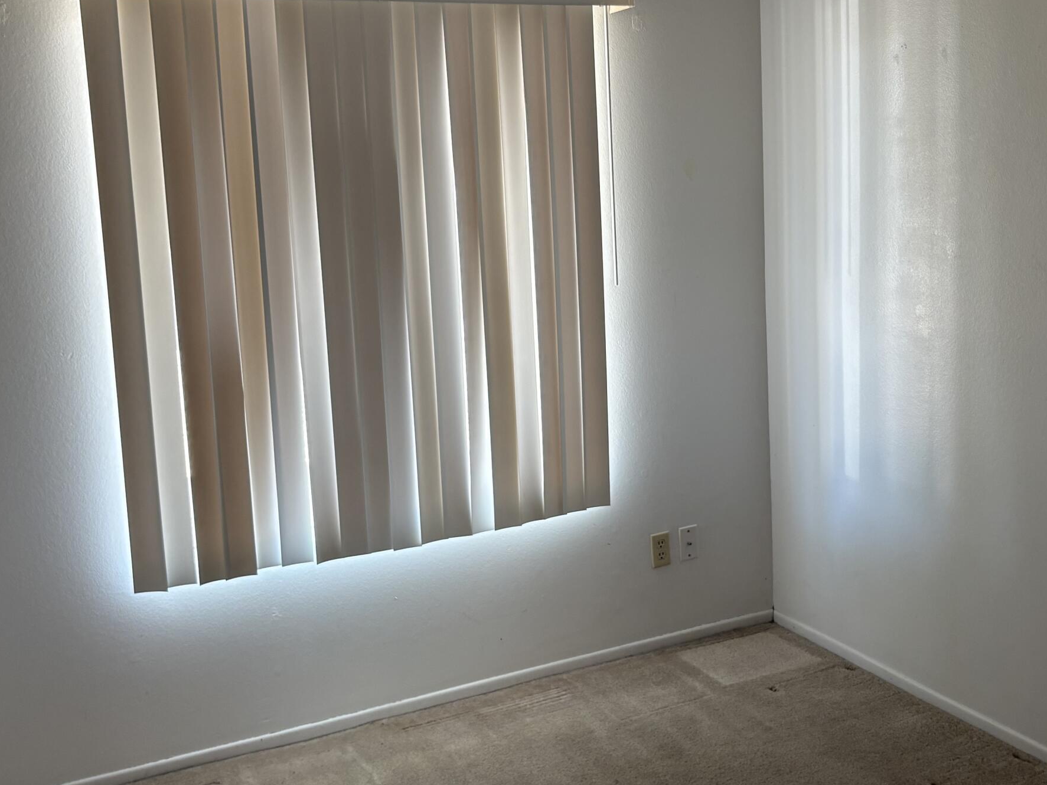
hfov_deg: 42.5
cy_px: 347
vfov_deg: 32.8
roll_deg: +1.4
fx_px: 1331
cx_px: 674
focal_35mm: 44
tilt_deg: -7.8
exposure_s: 1/60
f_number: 1.6
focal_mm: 5.96
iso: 100
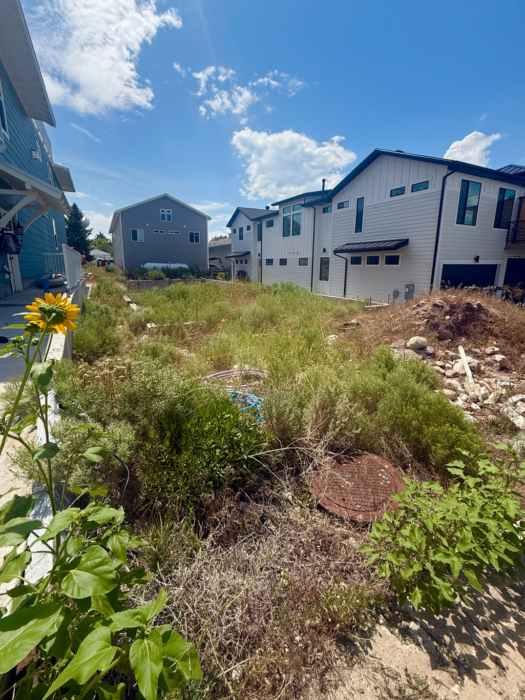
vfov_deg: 98.0
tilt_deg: -11.5
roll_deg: -0.7
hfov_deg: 81.7
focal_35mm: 15
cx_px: 250
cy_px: 326
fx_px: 303
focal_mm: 2.22
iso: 50
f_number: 2.2
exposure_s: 1/2506
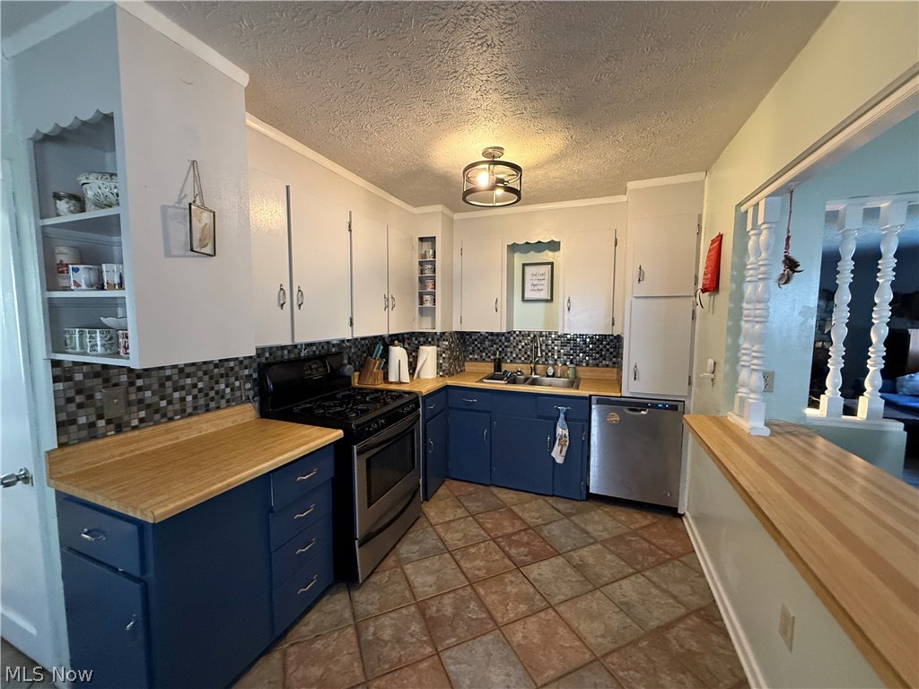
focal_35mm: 14
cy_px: 344
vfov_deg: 85.7
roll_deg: -0.3
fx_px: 372
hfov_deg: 102.1
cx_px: 460
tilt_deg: -4.7
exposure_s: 1/60
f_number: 2.2
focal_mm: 2.22
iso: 500
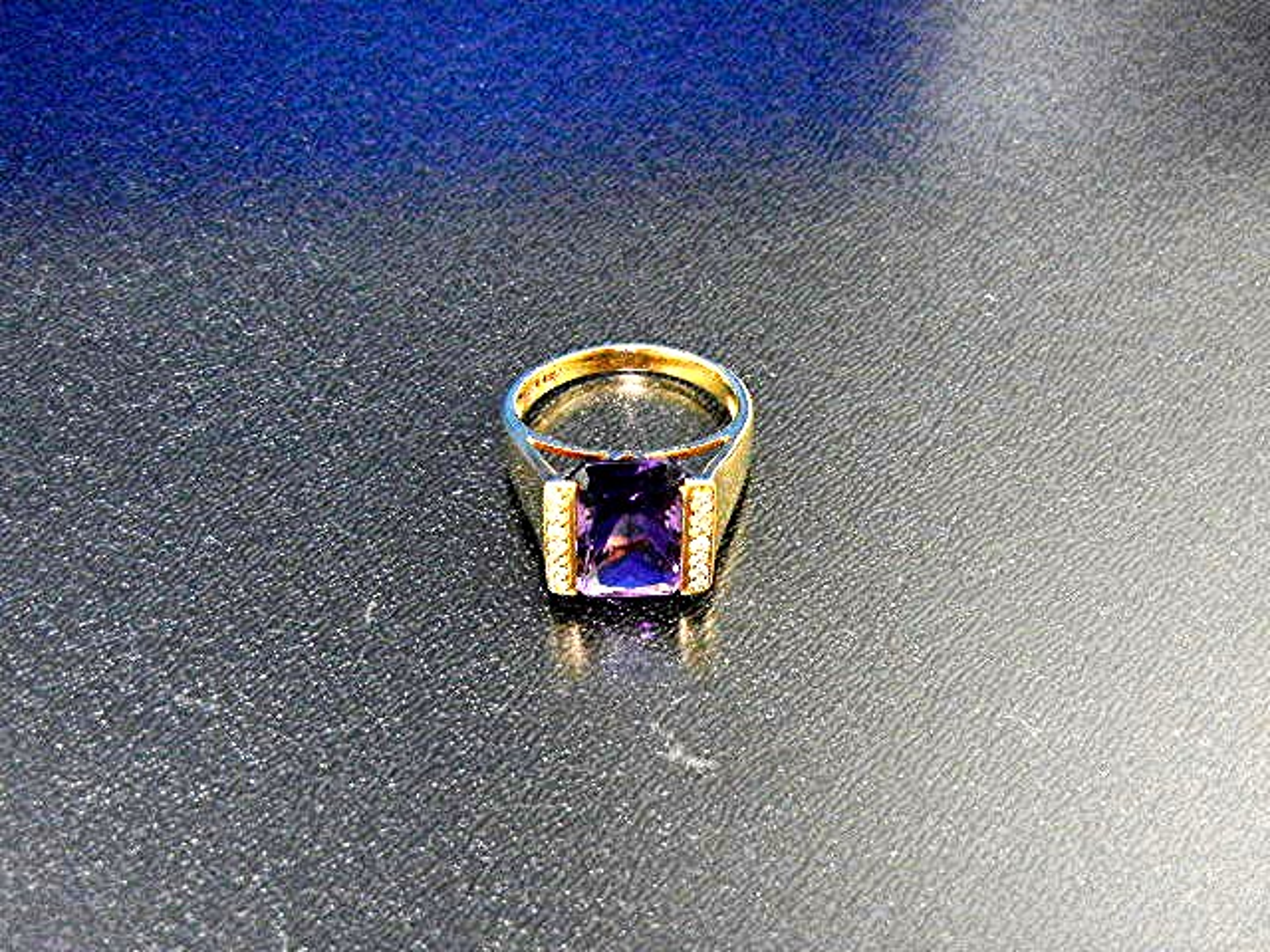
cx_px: 635
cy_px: 476
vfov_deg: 24.8
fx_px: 2165
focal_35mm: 59
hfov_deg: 32.7
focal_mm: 10.6
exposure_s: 1/30
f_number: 8
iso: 800
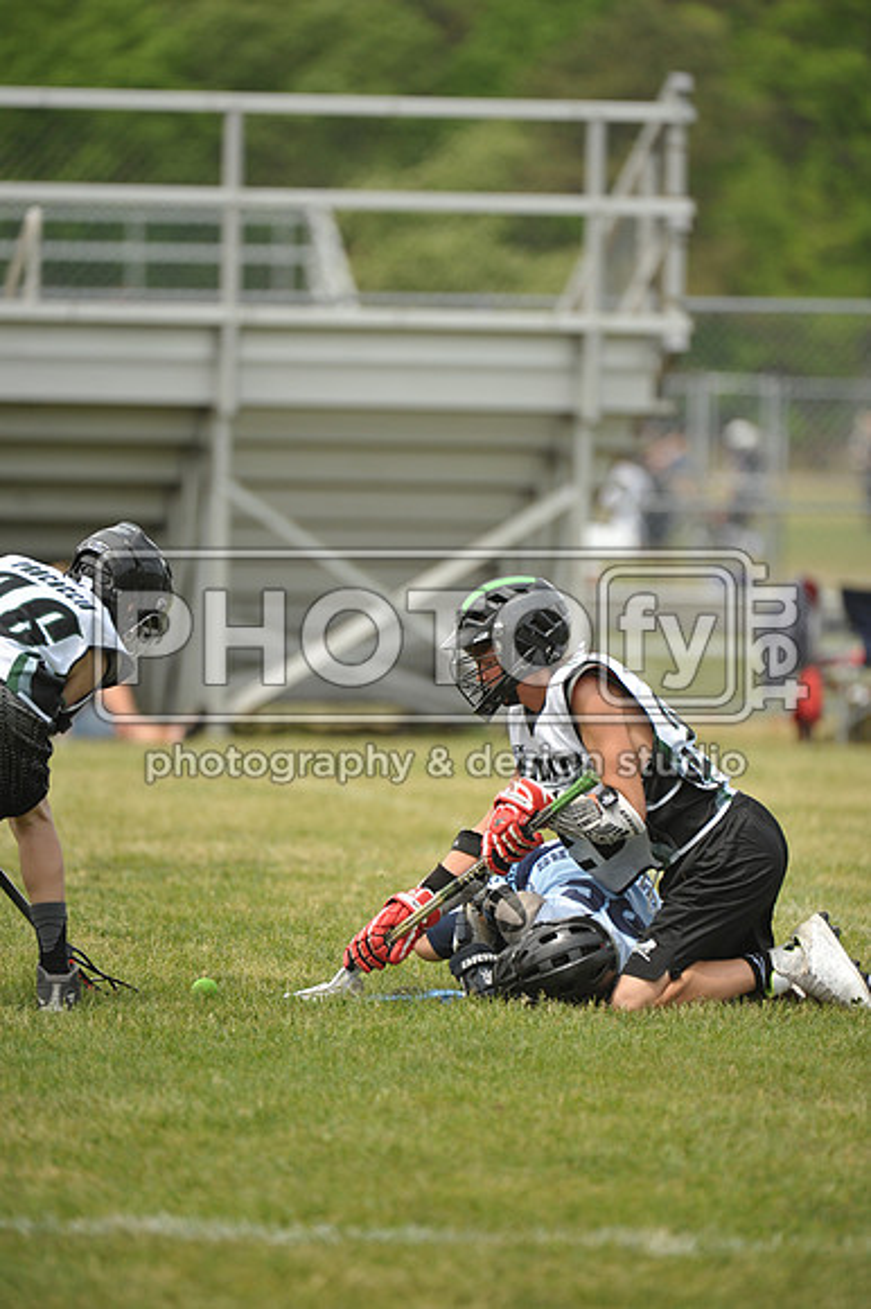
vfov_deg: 6.1
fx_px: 12353
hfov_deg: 4.0
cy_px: 654
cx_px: 436
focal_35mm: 340
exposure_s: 1/2500
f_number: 4
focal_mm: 340
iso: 800
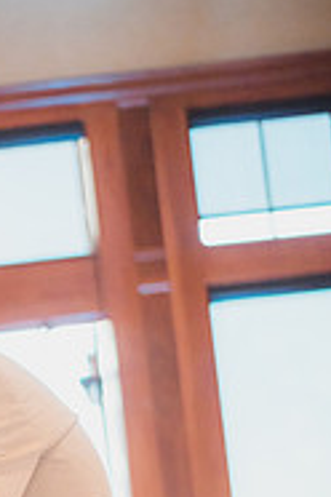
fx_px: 1669
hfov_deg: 11.1
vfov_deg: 16.4
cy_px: 558
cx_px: -64
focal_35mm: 121
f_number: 1.4
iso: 1250
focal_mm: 50
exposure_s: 1/3200
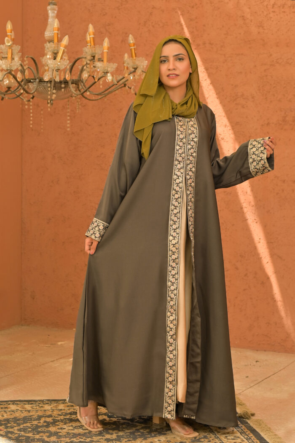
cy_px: 222
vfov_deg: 39.6
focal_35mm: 50
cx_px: 148
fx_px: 615
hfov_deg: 27.0
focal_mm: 50
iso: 200
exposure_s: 1/200
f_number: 5
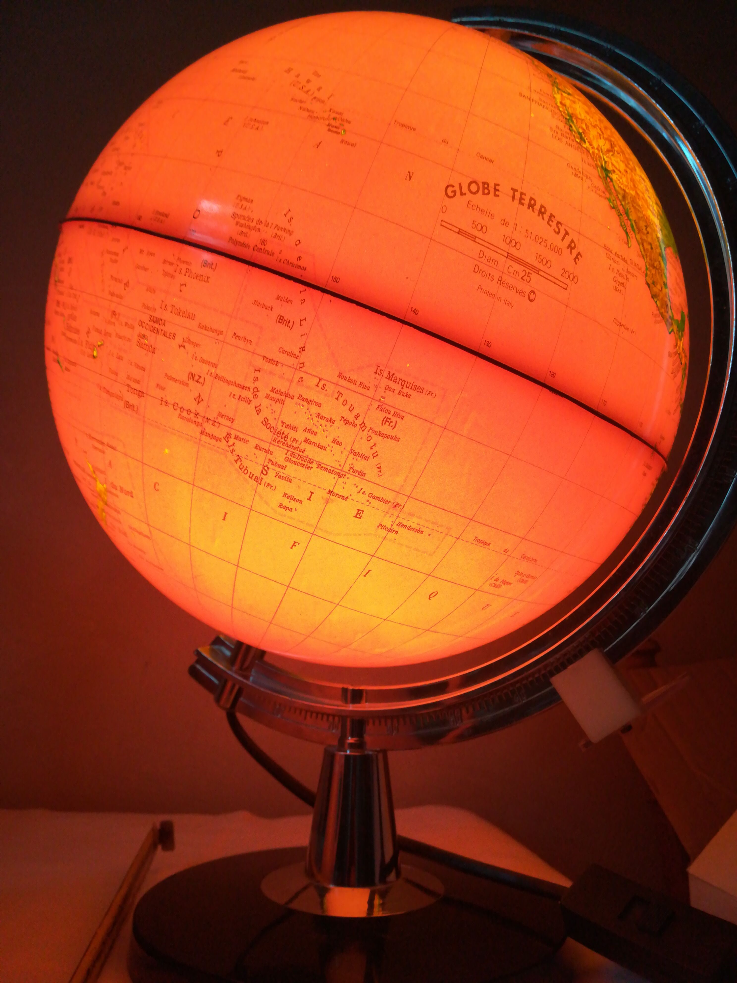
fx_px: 738
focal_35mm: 26
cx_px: 368
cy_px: 492
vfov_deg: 67.3
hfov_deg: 53.1
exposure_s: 1/25
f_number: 2.2
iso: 320
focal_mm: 3.83
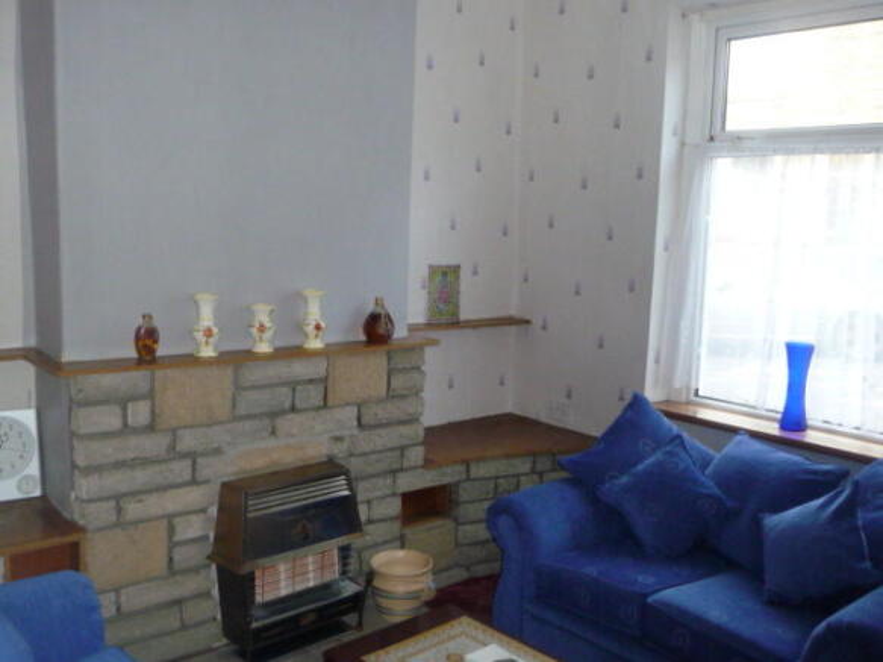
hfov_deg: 54.0
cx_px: 442
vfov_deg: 41.8
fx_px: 867
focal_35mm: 34
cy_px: 331
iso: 320
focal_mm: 4.7
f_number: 3.3
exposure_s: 1/30
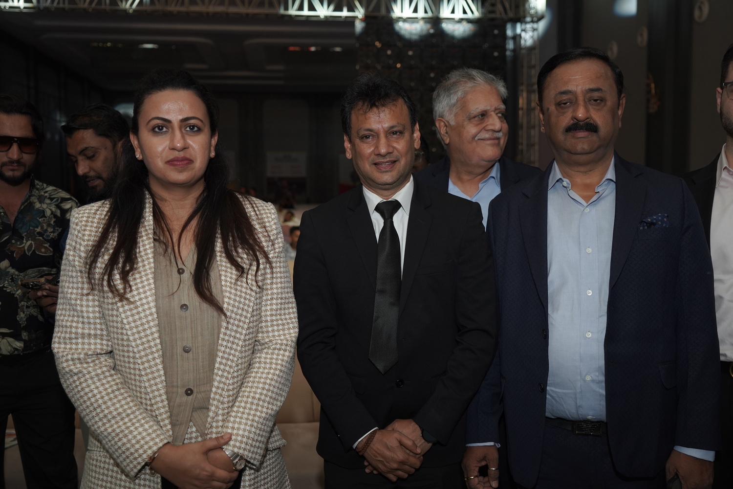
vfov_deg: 35.9
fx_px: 753
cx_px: 366
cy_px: 244
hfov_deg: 51.9
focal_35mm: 37
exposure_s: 1/200
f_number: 4
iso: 1000
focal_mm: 37
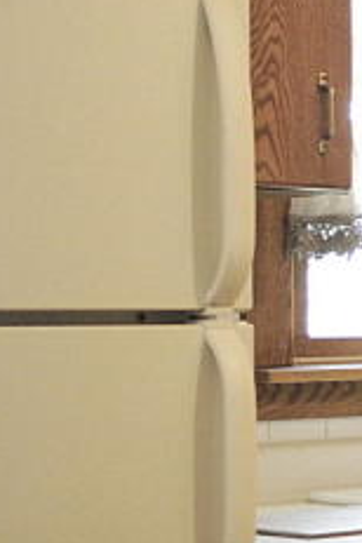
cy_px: 346
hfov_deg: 8.9
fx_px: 2036
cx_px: 954
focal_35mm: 135
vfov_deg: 15.2
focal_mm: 18
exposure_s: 1/30
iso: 800
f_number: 3.5
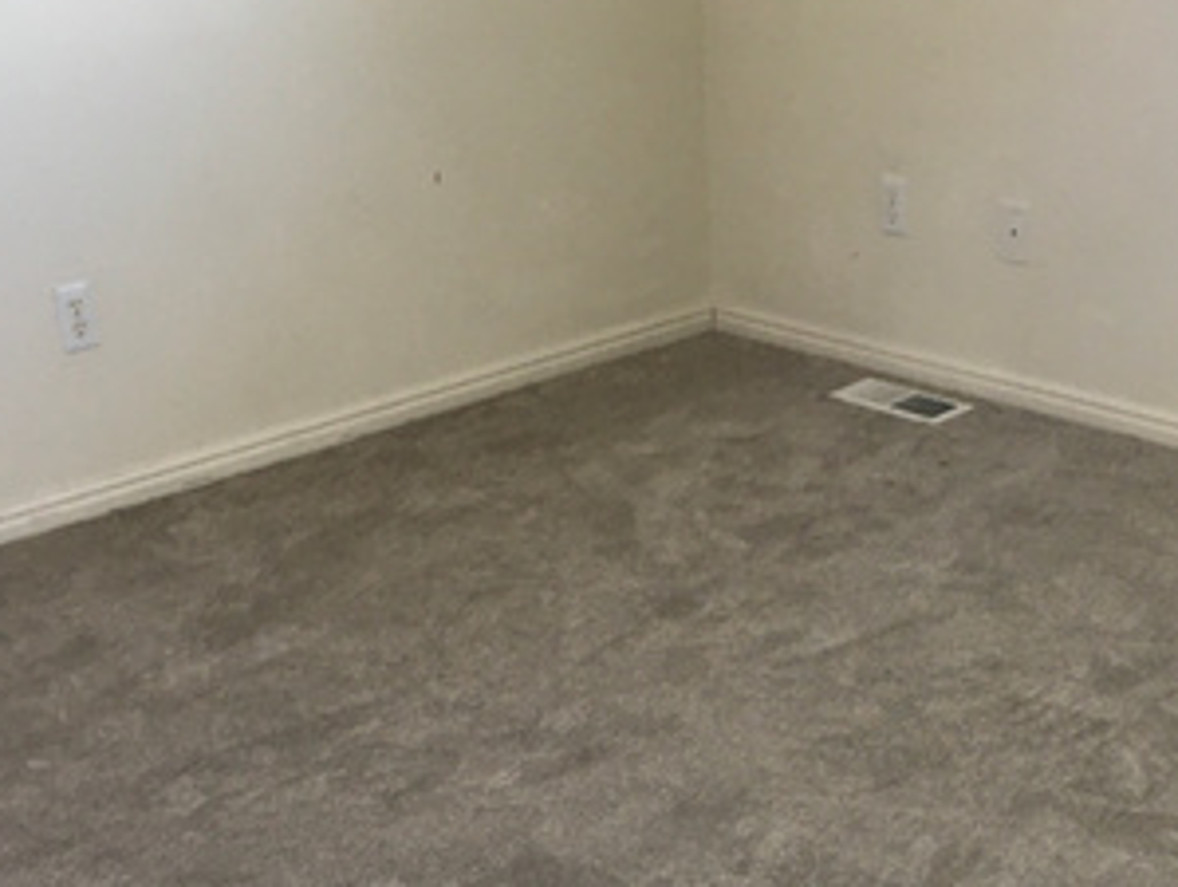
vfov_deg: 23.0
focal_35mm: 62
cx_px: 764
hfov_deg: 31.0
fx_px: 2112
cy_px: 824
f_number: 2.2
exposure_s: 1/30
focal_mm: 4.15
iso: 80
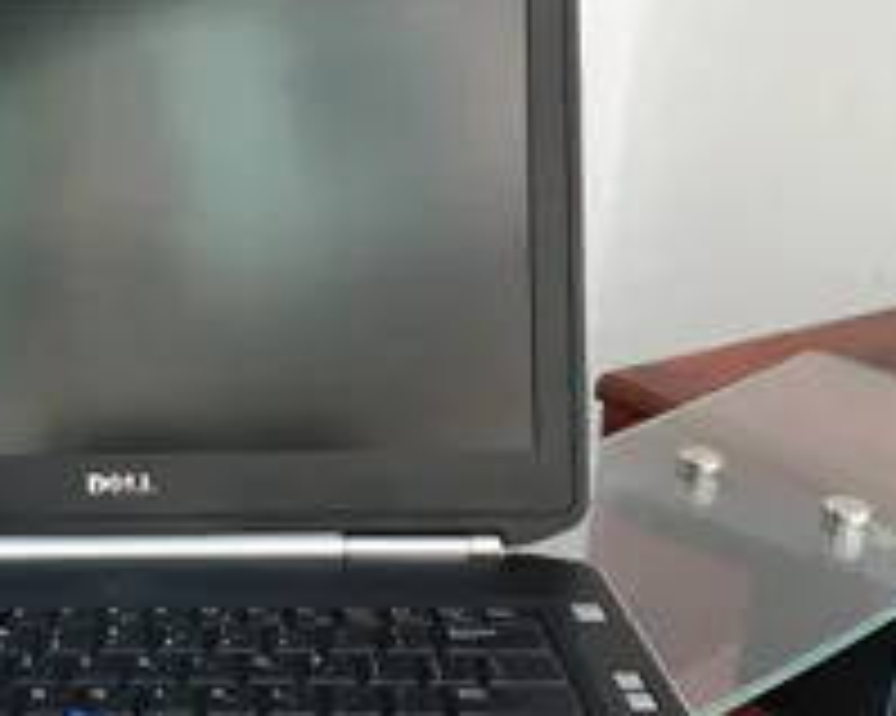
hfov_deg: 31.6
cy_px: 383
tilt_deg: -23.3
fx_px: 1511
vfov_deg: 26.7
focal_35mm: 57
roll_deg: +0.3
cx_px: 99
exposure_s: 1/33
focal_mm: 4.15
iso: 25
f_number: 2.2
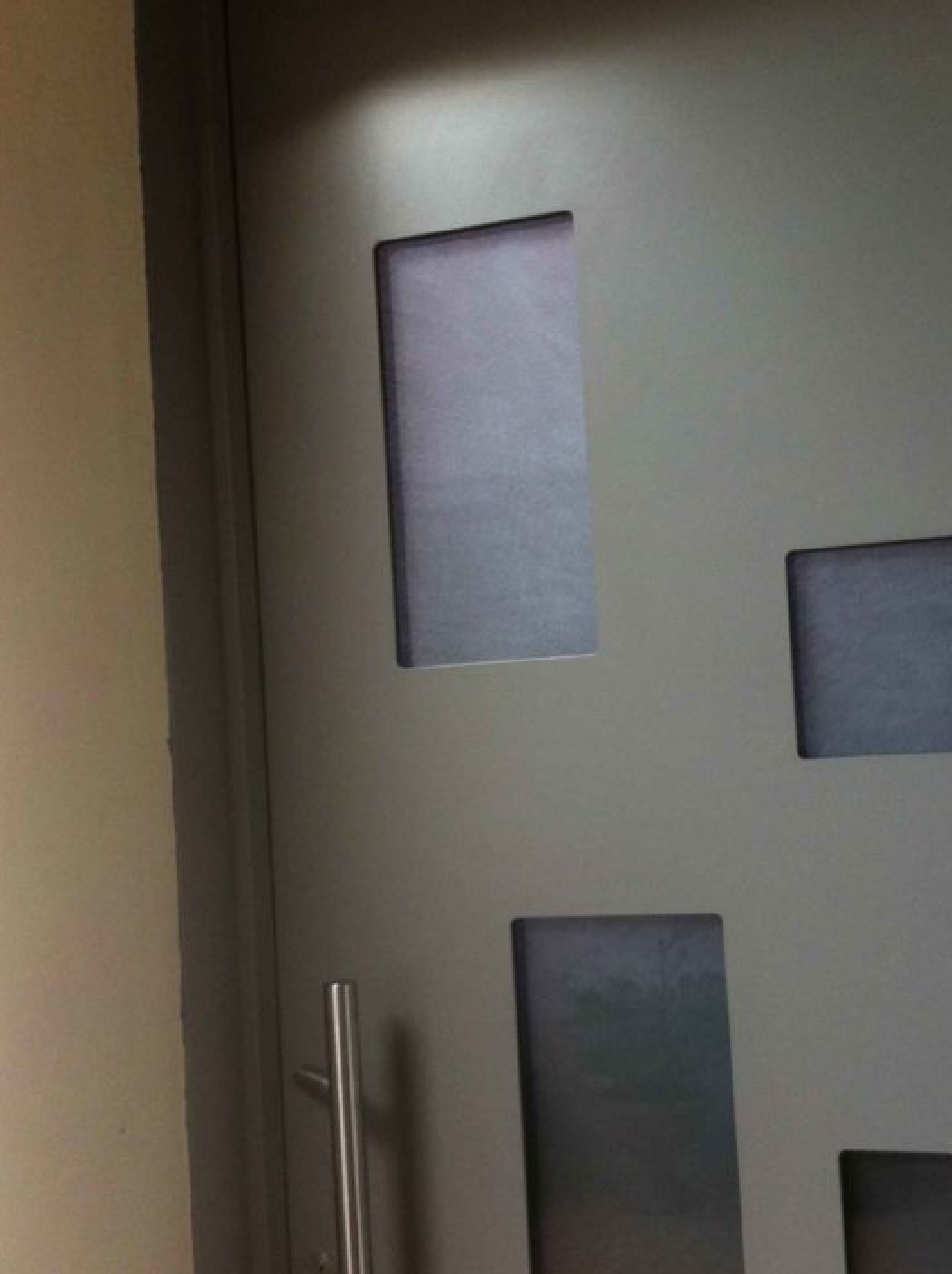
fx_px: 1874
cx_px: 580
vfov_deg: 37.5
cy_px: 667
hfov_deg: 28.4
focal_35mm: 51
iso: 100
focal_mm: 3.85
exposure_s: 1/60
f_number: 2.8
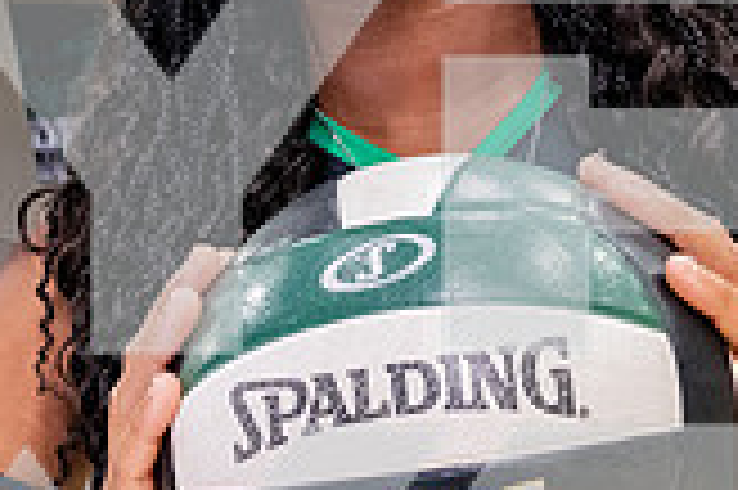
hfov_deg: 20.6
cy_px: 92
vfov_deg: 13.7
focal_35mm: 99
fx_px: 2027
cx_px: 331
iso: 2500
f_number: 7.1
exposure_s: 1/80
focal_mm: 25
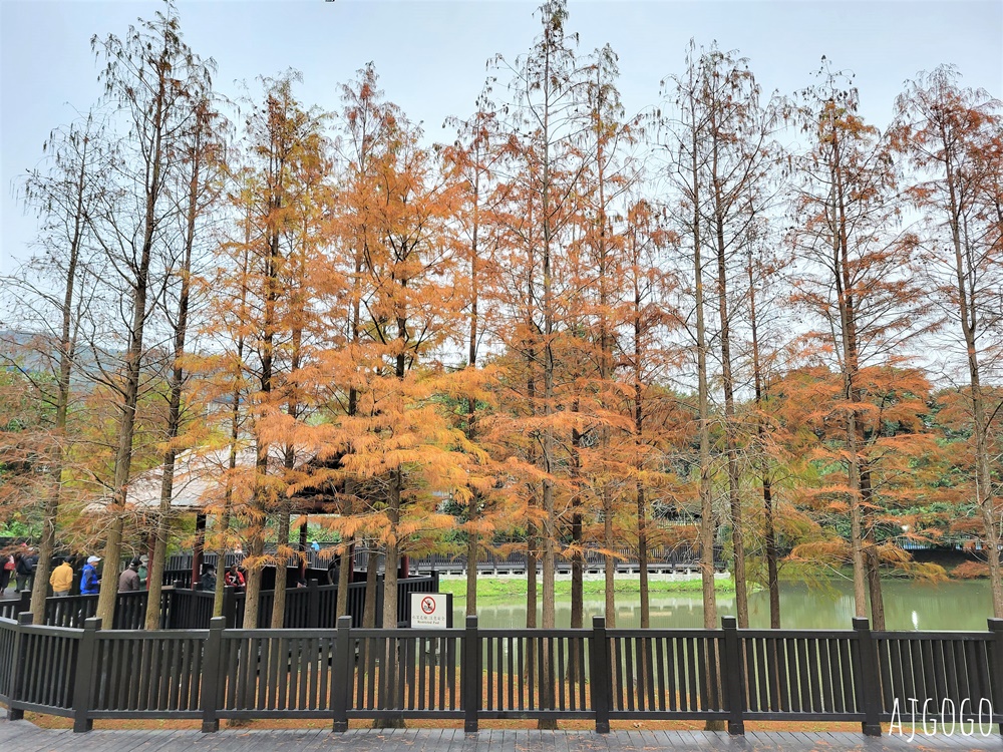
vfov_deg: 53.1
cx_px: 502
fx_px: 753
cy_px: 376
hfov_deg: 67.3
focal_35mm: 26
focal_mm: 5.4
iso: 100
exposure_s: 1/119
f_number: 1.8
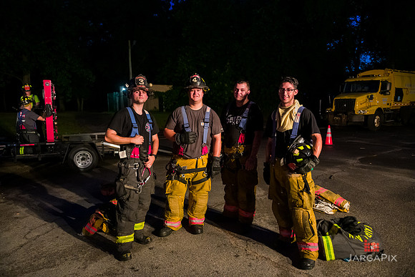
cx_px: 208
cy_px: 138
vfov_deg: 53.2
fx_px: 277
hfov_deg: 73.7
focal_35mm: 24
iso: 6400
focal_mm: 24
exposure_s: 1/125
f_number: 3.2
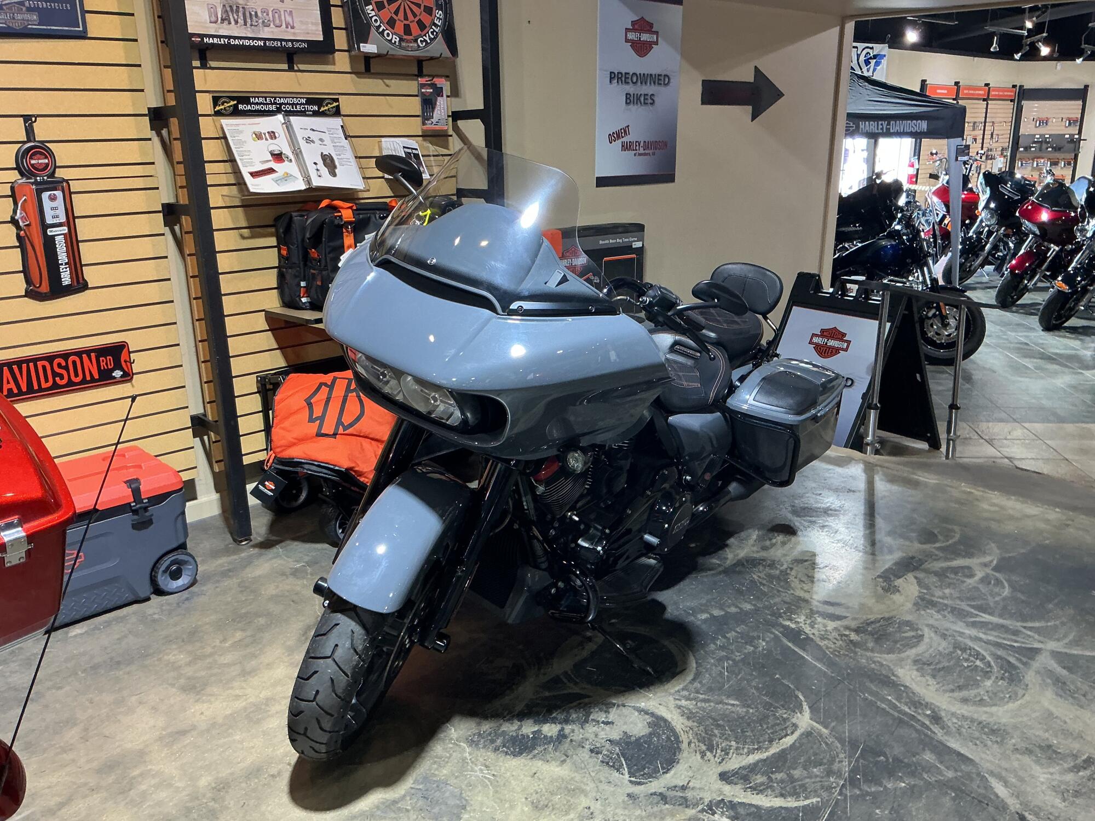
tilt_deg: -19.6
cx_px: 548
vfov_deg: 48.2
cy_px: 410
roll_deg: +0.8
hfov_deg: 61.7
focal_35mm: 29
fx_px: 917
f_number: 1.8
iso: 125
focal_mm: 3
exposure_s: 1/60
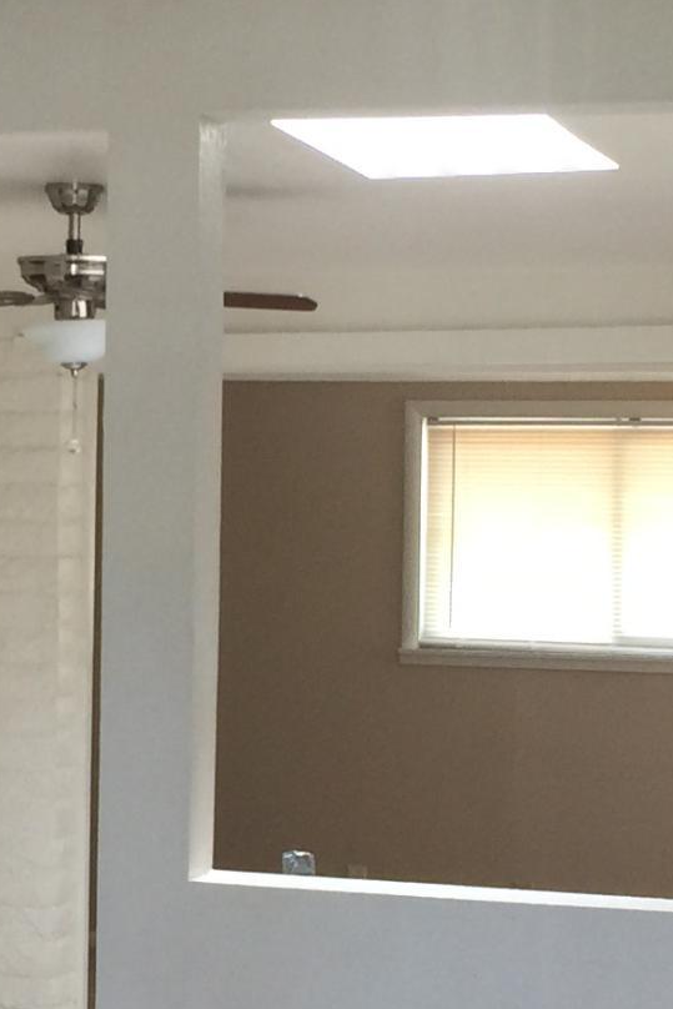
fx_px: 3139
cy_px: 598
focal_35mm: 112
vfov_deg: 18.2
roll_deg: -1.5
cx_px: 137
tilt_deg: -0.8
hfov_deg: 12.2
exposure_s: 1/40
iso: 32
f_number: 2.2
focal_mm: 4.15
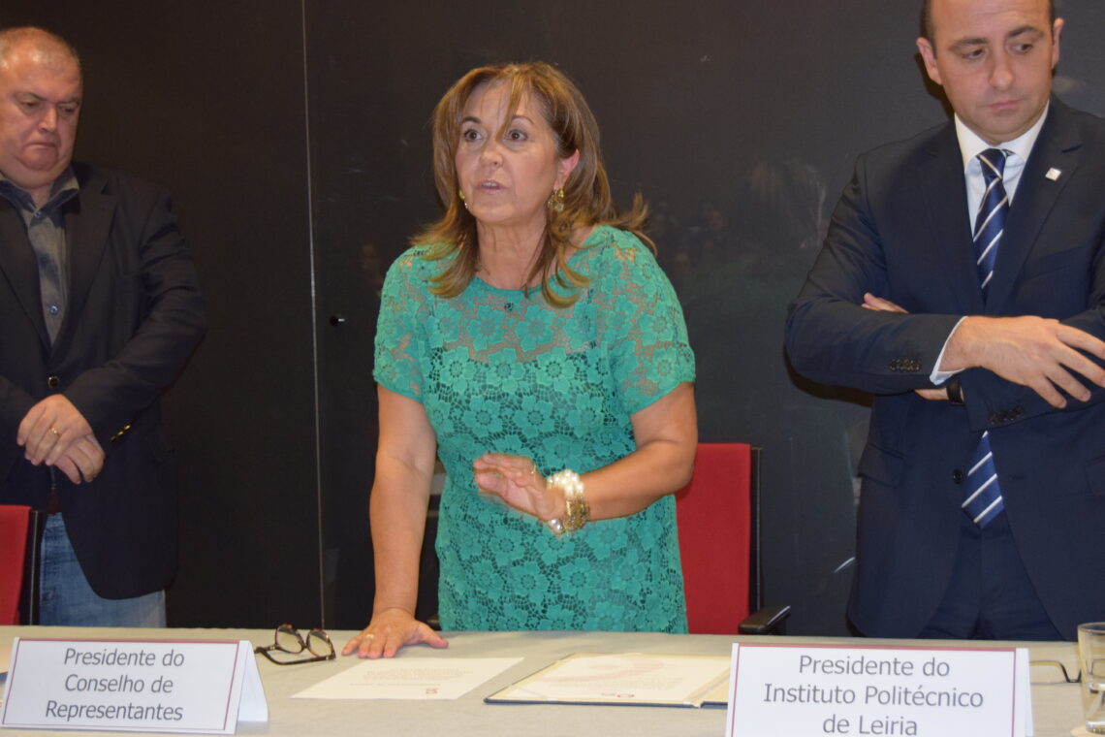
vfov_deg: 20.2
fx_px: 2072
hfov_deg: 29.9
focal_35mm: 68
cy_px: 368
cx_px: 552
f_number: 5.3
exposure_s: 1/60
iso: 1800
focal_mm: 45
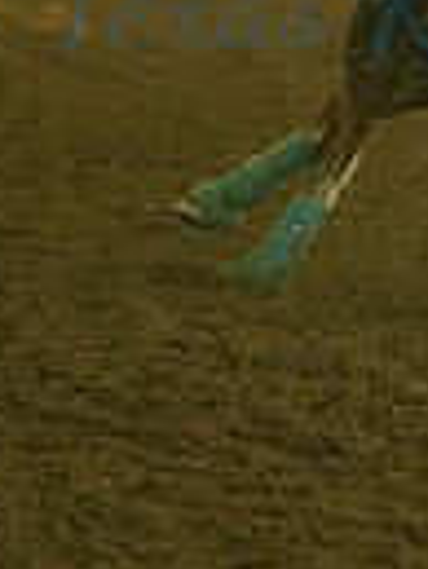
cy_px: -227
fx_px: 11751
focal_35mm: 714
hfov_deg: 2.1
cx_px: 860
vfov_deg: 2.8
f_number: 2.8
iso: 2500
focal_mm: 165
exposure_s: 1/800
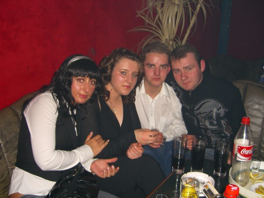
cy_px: 99
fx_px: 290
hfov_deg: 49.0
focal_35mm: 38
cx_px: 132
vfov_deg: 37.7
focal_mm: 7.9
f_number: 2.8
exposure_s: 1/60
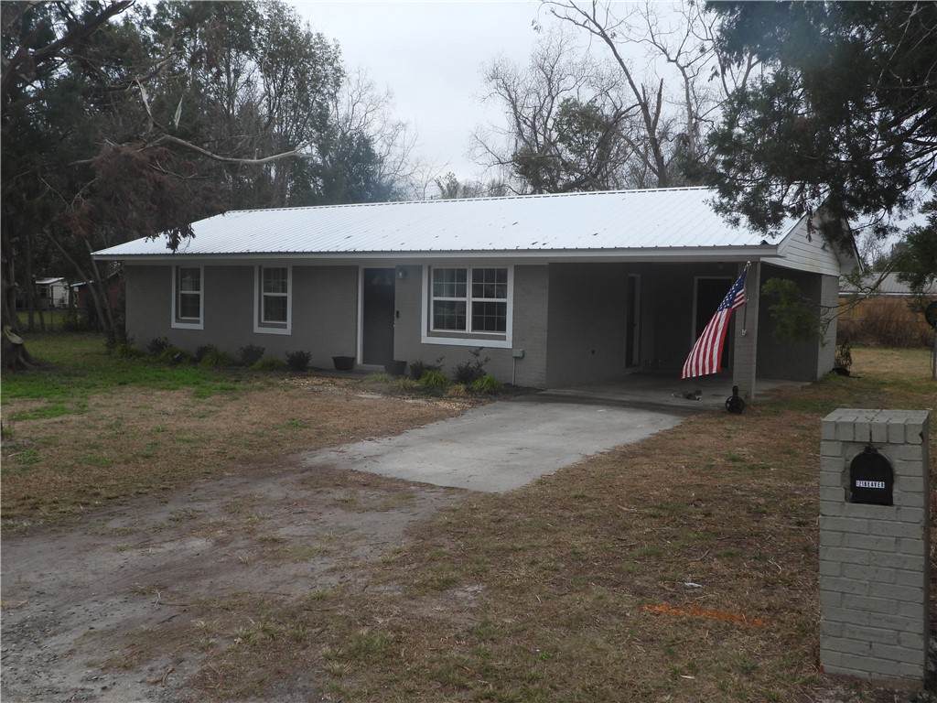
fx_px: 812
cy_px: 352
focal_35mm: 30
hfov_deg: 60.0
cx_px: 468
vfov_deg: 46.8
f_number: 3.2
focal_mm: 5.4
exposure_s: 1/800
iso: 100
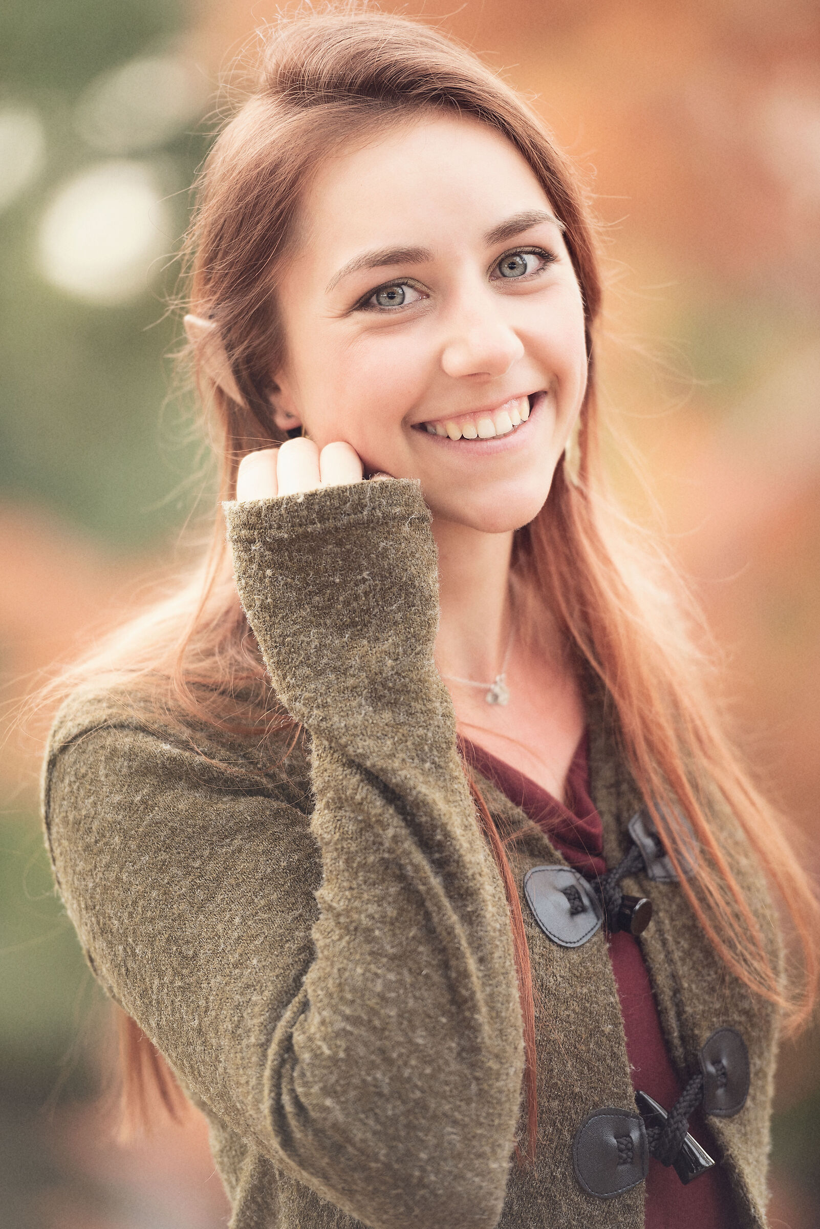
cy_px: 614
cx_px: 410
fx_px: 6827
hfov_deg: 6.9
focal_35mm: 200
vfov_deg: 10.3
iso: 800
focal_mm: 200
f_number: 2.8
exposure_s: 1/500
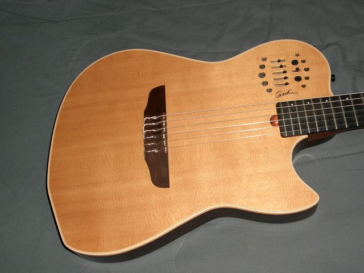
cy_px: 136
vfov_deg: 33.6
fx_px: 452
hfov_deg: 43.9
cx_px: 182
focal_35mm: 43
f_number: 4.2
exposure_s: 1/60
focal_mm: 9.2
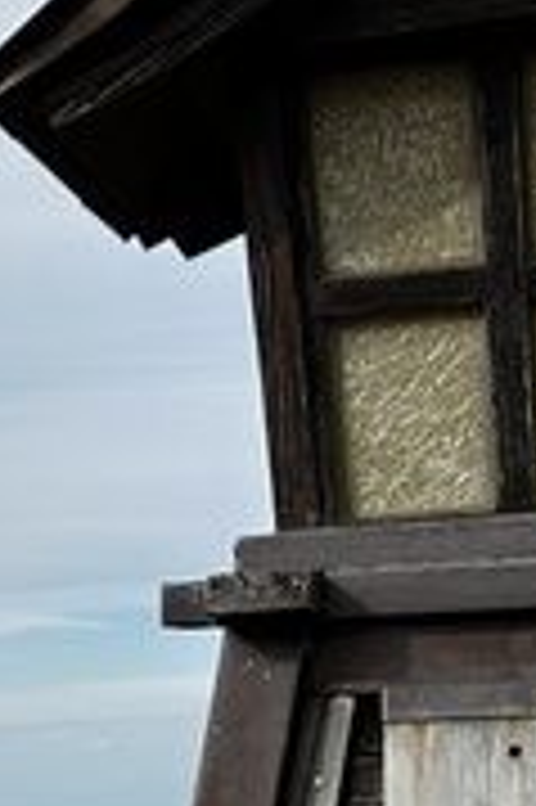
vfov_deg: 16.3
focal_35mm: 123
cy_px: 835
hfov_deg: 10.2
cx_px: -588
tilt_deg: +1.0
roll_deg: +0.7
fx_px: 2752
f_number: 1.5
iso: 50
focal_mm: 5.7
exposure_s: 1/5319
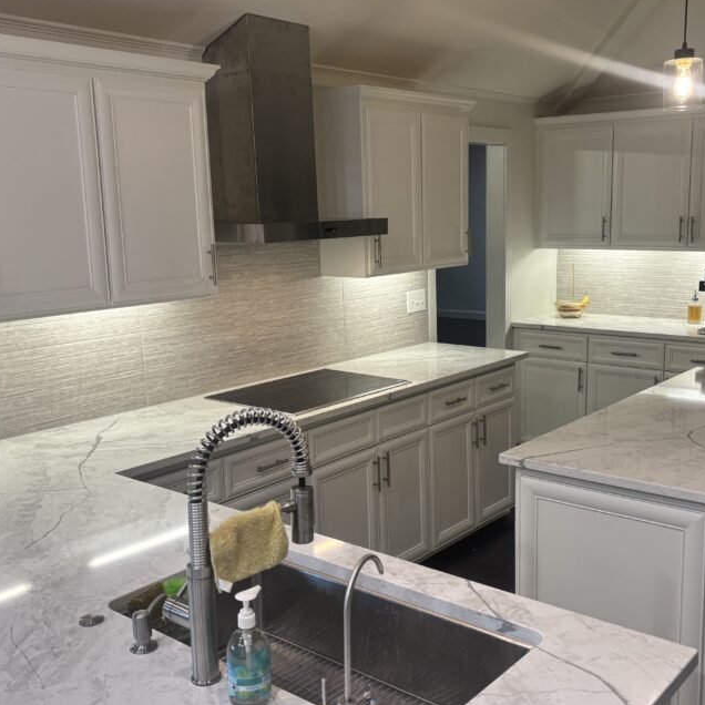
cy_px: 361
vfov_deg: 44.9
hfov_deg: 44.9
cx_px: 379
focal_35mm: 37
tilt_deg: -11.1
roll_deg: +1.2
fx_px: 853
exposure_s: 1/120
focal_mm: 5.96
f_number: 1.6
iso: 100
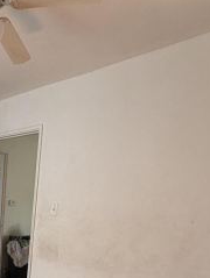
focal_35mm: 39
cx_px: -34
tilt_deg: -14.0
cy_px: 263
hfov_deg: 31.6
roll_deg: -0.5
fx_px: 315
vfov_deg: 42.7
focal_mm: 2.22
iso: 200
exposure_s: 1/121
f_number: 2.2
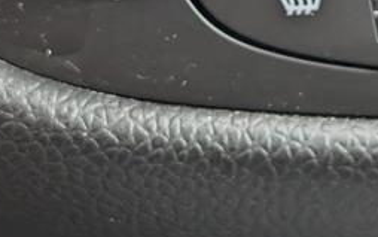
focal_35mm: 131
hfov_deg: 15.9
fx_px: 1350
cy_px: -51
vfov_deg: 9.9
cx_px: 287
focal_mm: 6.9
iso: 379
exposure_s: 1/667
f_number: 1.68
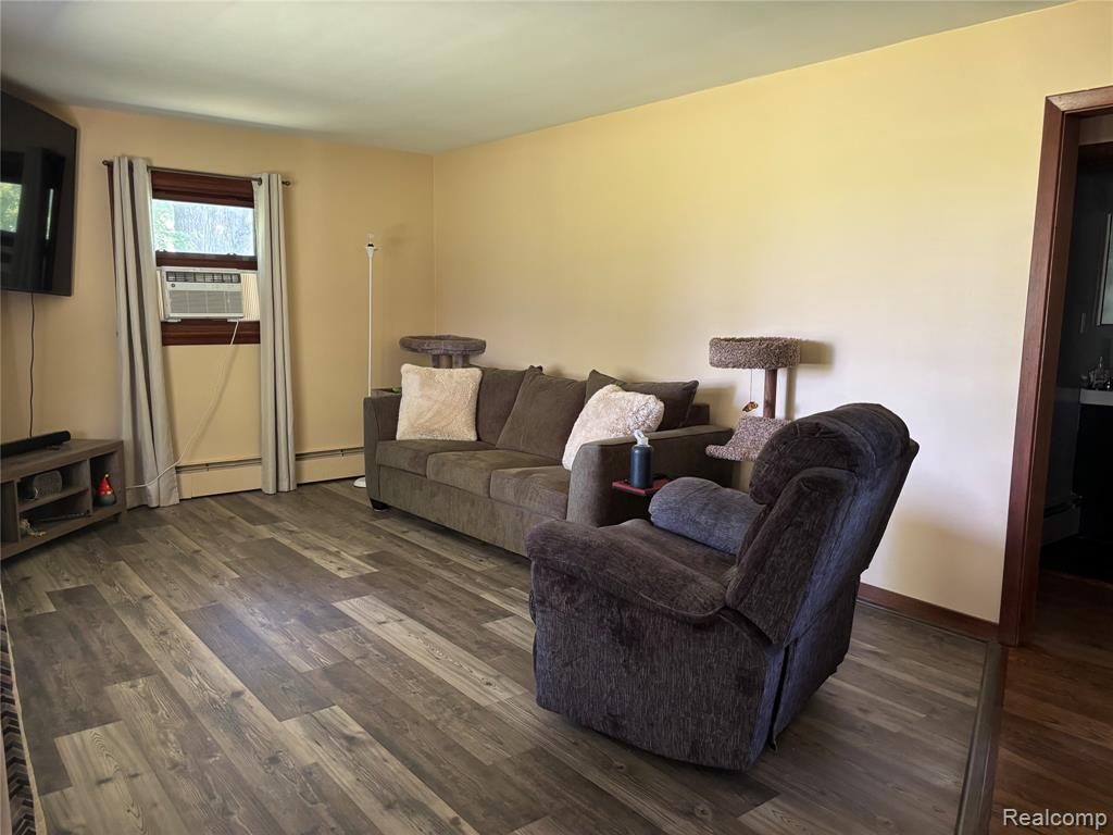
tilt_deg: -8.2
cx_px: 556
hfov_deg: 67.3
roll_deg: -1.1
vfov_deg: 53.1
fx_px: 836
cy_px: 418
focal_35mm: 26
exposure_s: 1/60
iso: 250
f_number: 1.6
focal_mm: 5.96
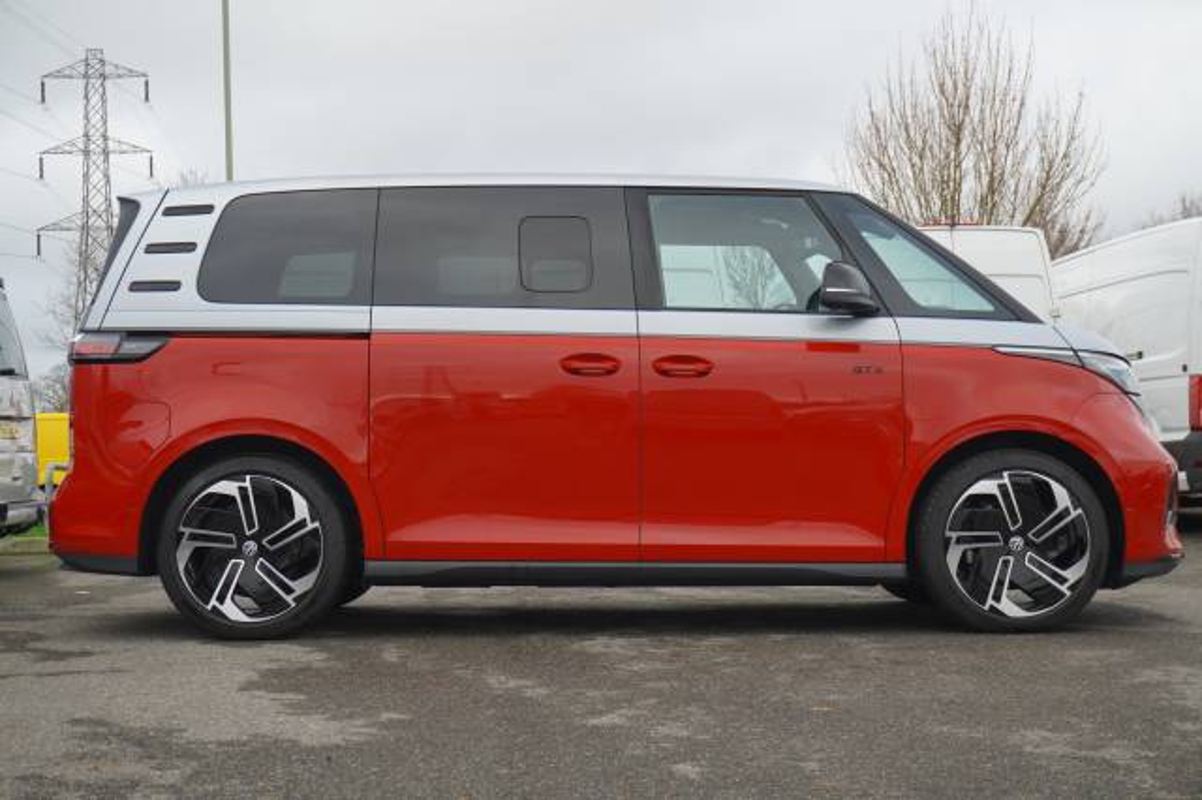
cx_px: 601
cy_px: 400
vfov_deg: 23.8
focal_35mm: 57
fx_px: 1902
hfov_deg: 35.1
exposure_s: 1/200
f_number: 5.6
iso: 1250
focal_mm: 38
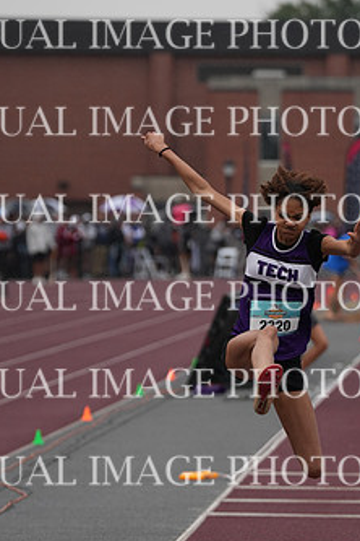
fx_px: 4365
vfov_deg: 7.1
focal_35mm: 291
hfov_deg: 4.7
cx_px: 216
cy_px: 340
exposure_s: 1/2000
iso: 800
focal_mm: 167
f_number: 4
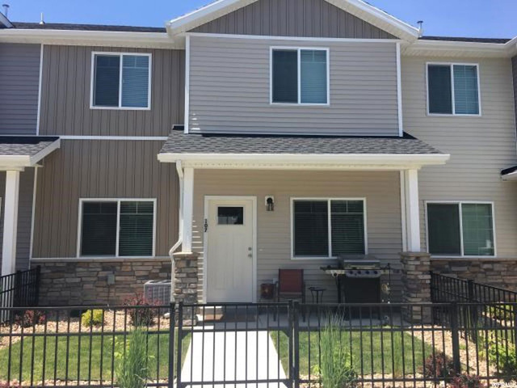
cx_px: 258
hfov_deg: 61.7
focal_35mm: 29
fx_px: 433
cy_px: 194
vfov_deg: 48.2
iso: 25
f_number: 2.2
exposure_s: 1/916
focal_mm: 4.15
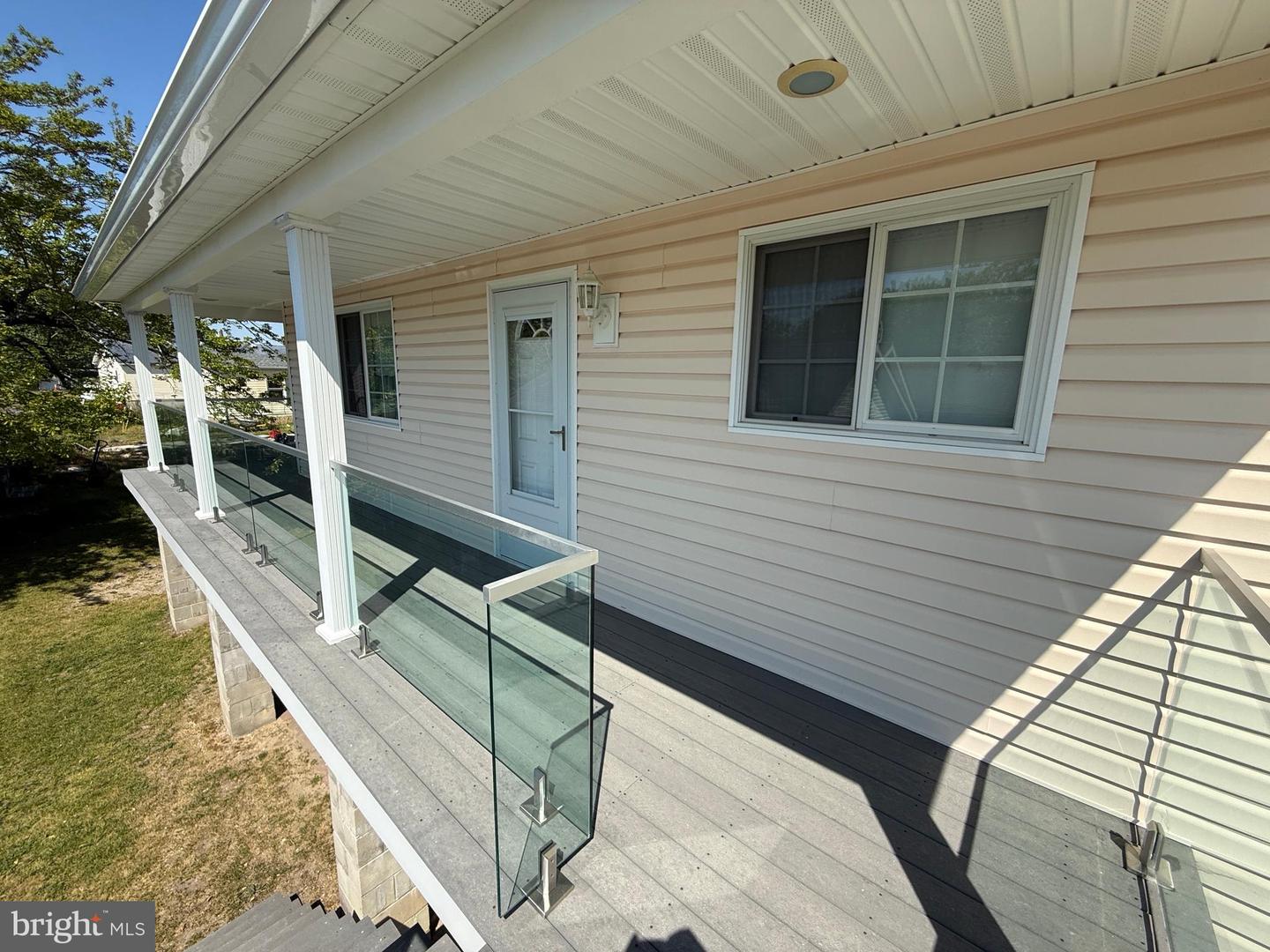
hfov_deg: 102.1
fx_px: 514
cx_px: 635
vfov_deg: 85.7
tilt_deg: -10.1
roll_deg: -1.5
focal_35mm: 14
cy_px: 476
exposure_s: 1/1961
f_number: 2.2
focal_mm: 2.22
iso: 50
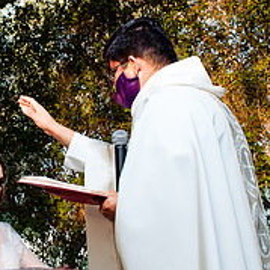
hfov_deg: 21.0
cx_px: -51
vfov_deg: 22.5
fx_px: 679
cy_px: 130
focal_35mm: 77
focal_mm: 28
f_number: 5
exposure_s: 1/160
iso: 800
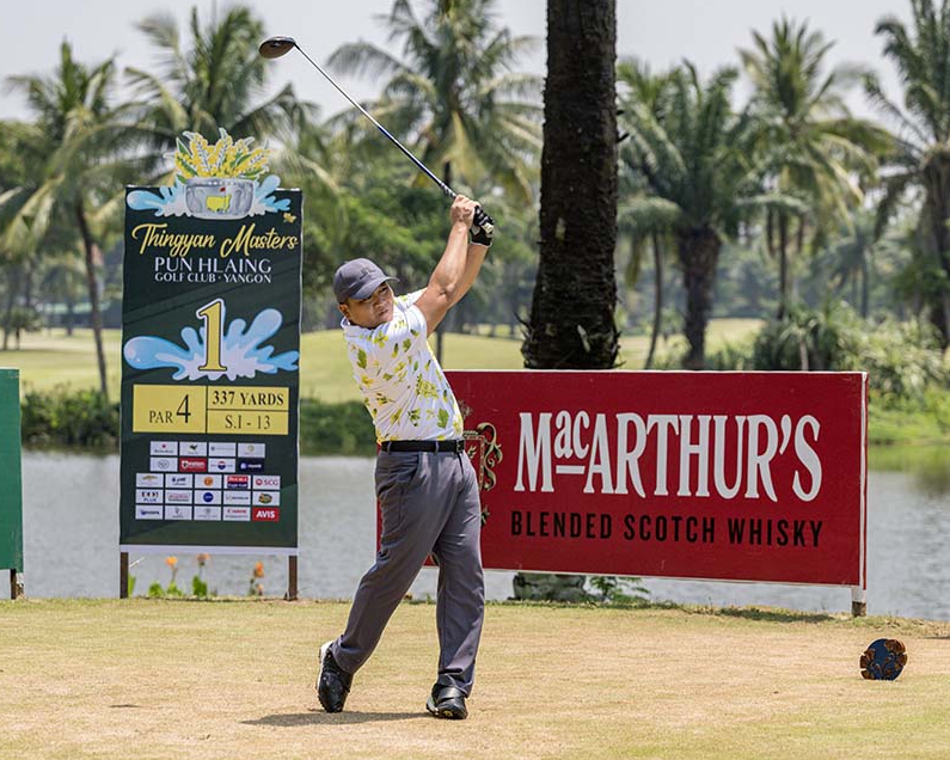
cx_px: 484
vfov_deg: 13.0
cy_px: 379
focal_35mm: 119
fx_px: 3346
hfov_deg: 16.2
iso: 900
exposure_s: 1/5000
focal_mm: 105
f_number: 3.5
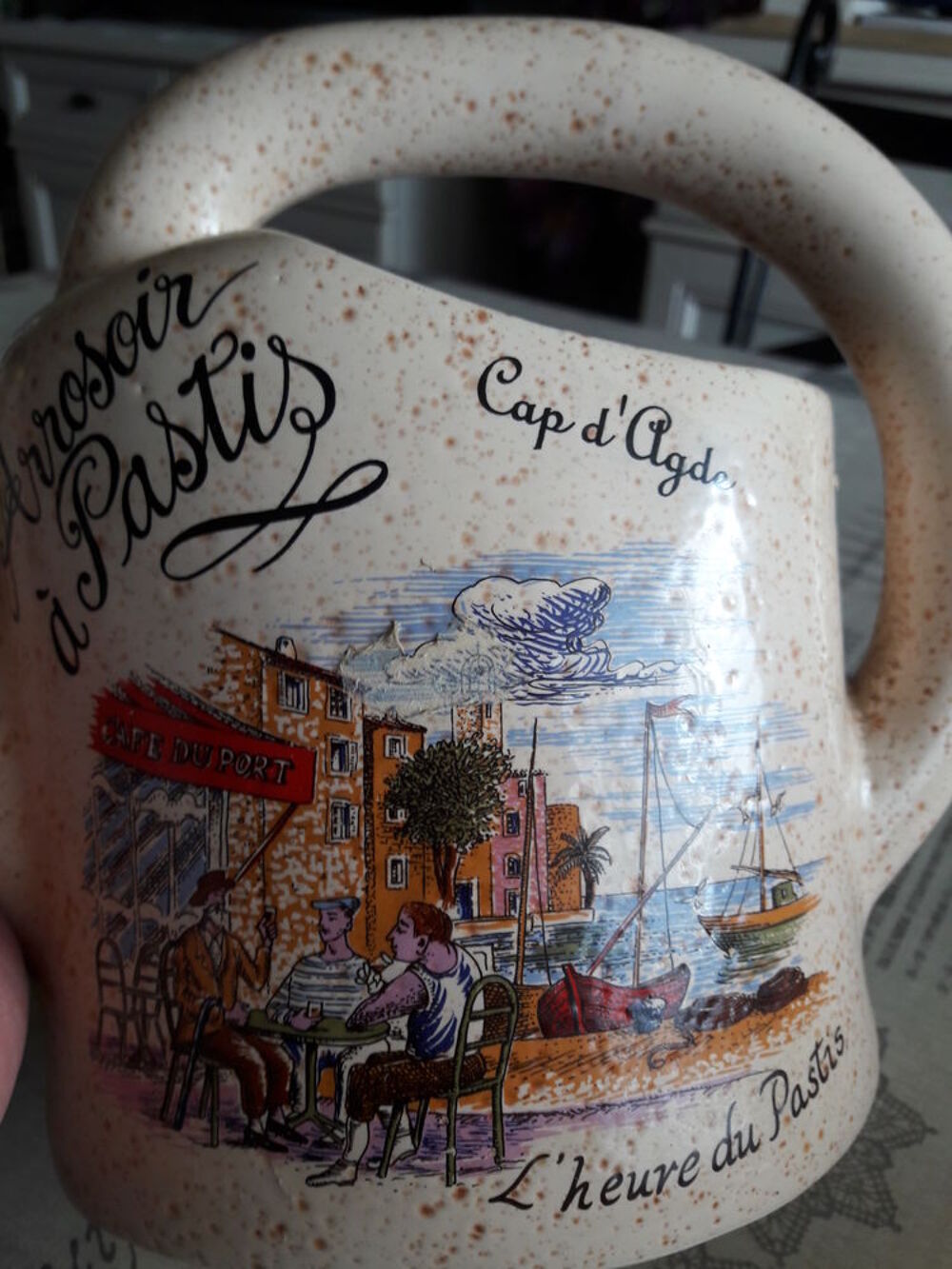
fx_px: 1027
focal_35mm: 28
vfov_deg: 63.4
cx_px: 476
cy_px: 634
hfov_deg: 49.8
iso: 50
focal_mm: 3.7
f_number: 1.9
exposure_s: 1/33
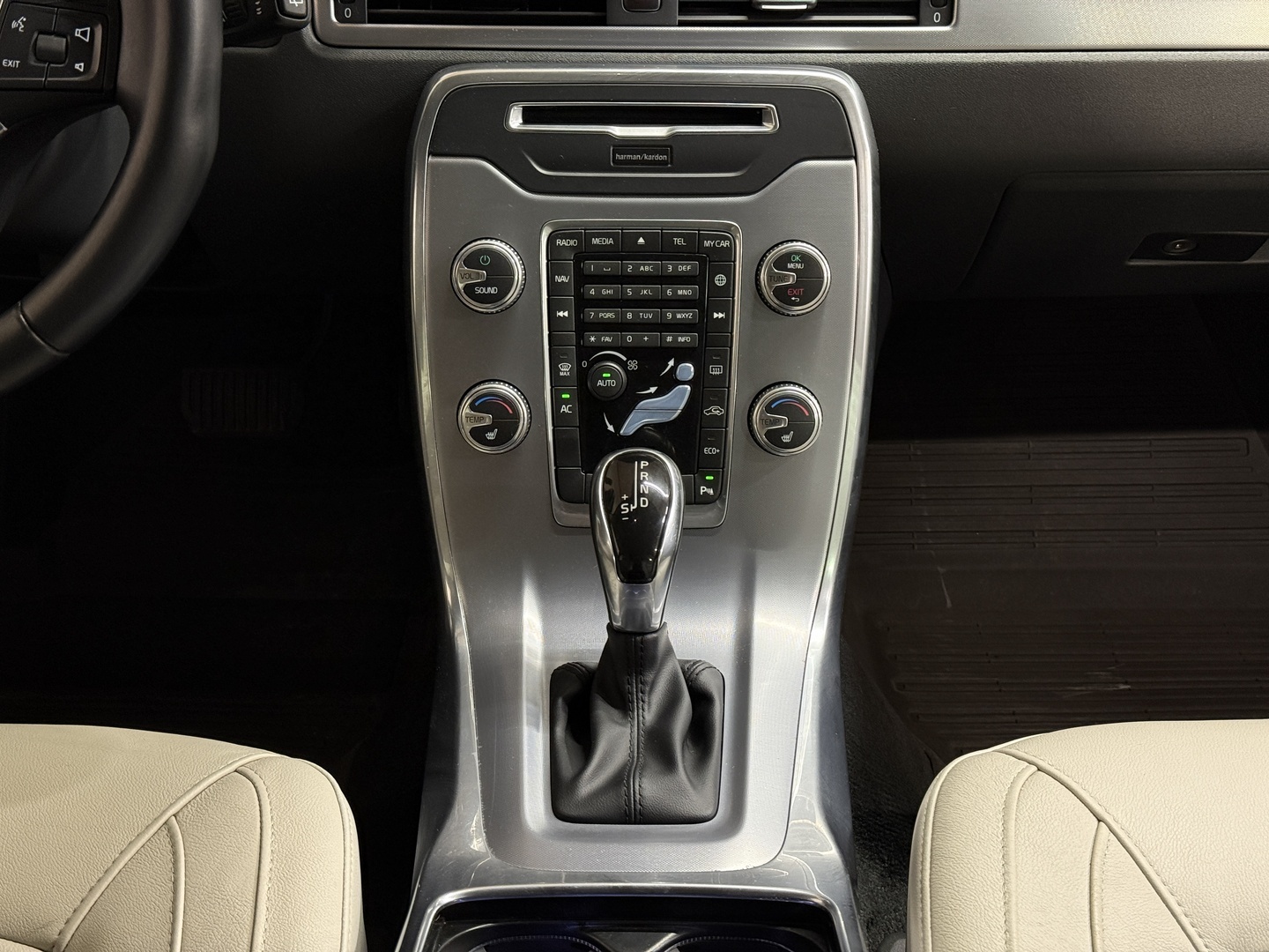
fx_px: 1760
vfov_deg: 30.3
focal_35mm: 48
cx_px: 634
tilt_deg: -33.2
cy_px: 476
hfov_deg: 39.7
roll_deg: +0.3
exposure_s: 1/37
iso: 250
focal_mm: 6.76
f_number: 1.78
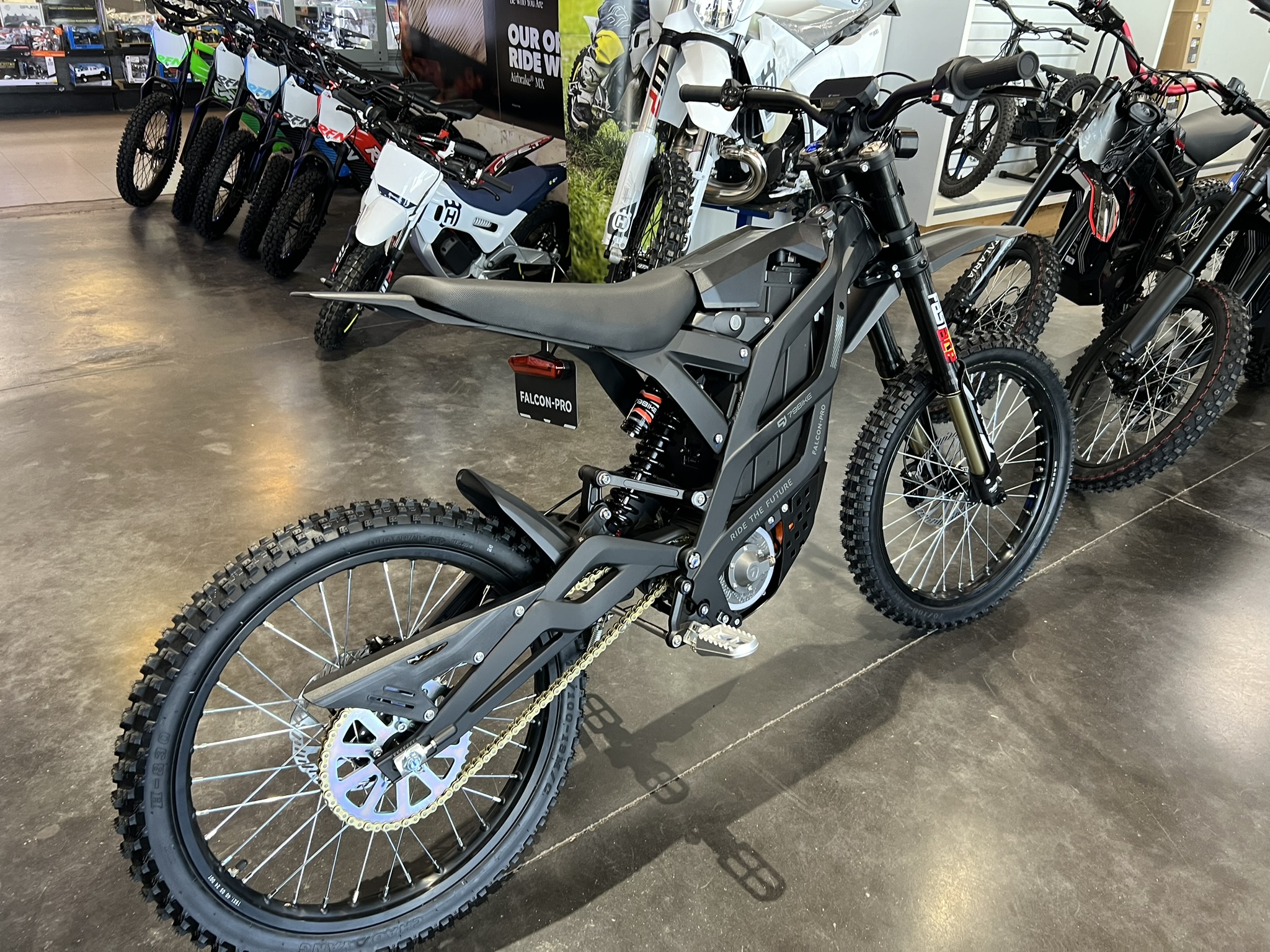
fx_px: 954
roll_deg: -3.4
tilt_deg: -28.5
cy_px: 476
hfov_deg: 67.3
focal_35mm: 26
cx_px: 635
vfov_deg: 53.1
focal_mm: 5.7
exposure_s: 1/60
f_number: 1.5
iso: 200
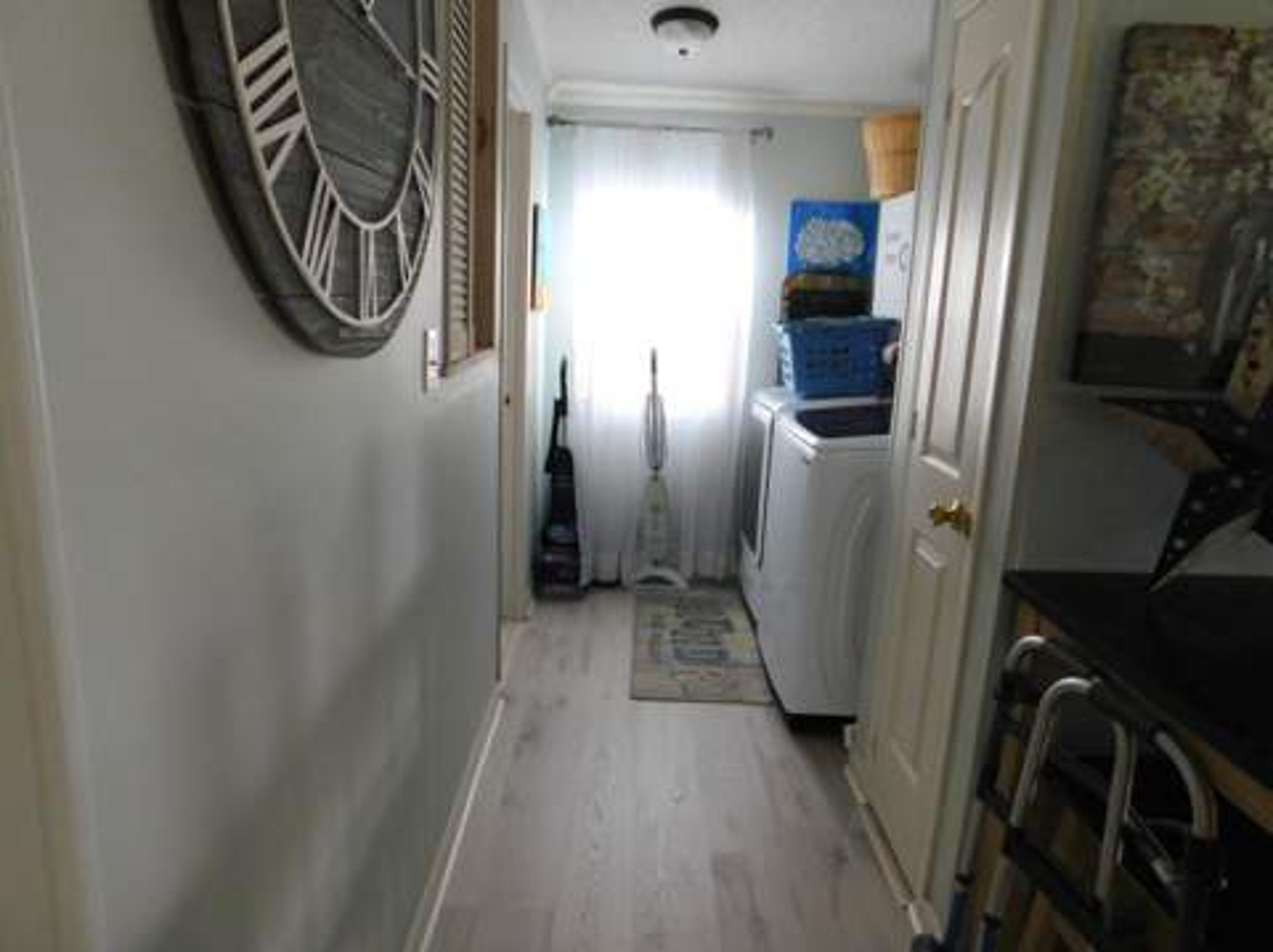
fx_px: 845
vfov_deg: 58.8
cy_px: 476
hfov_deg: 74.0
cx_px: 636
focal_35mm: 23
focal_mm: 4
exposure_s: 1/30
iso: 280
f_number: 3
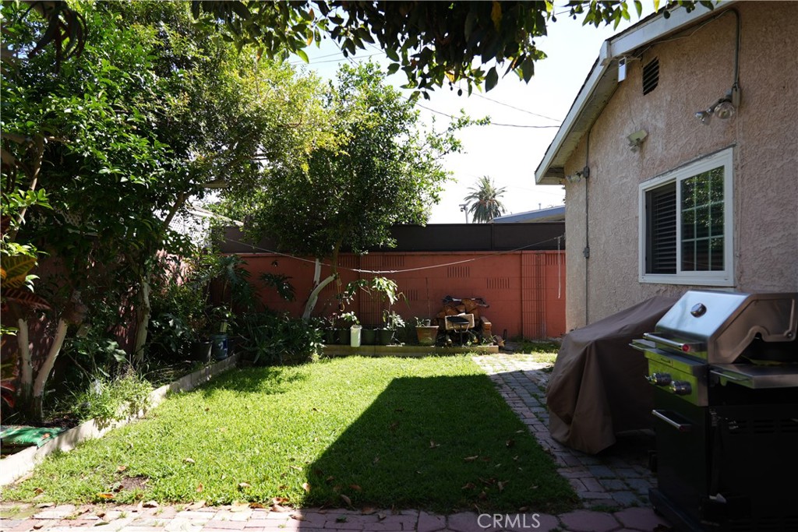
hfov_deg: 73.7
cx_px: 399
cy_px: 266
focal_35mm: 24
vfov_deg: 53.1
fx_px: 532
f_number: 4.5
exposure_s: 1/200
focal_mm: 24
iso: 80
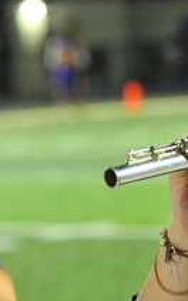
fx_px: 2867
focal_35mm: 350
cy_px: 123
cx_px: 402
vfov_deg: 6.0
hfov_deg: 3.7
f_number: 5.6
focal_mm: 125
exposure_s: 1/250
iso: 5000
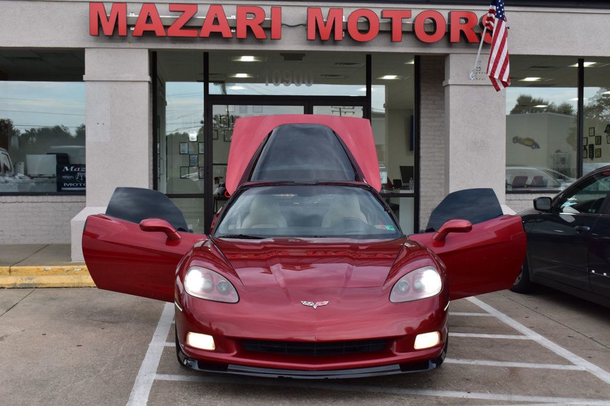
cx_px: 305
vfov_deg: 28.1
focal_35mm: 48
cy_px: 203
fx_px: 813
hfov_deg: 41.1
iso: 400
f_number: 9
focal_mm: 32
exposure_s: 1/100
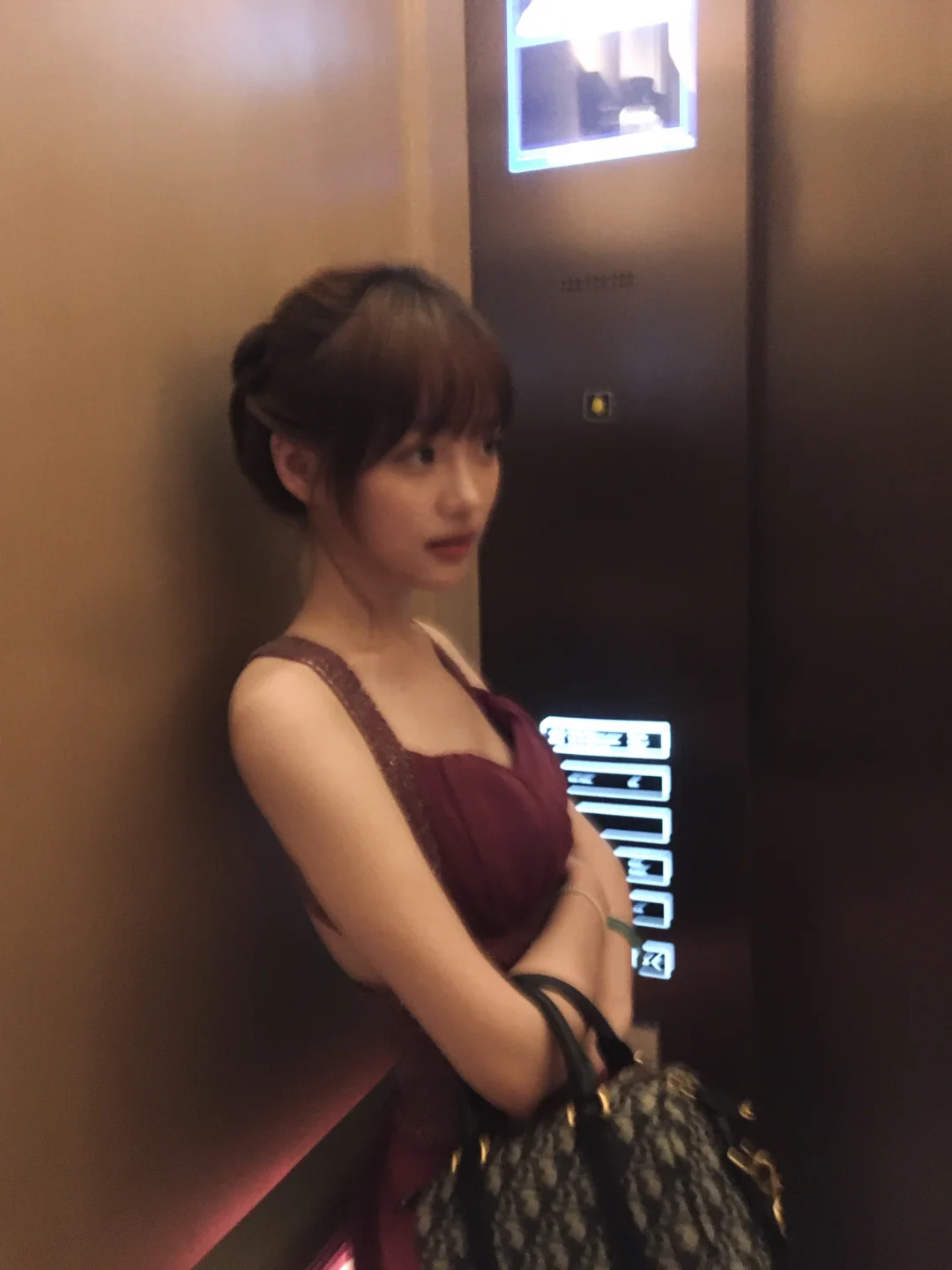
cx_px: 476
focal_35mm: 29
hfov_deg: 48.2
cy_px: 635
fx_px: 1063
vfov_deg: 61.7
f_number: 2.2
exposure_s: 1/17
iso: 640
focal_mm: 4.15
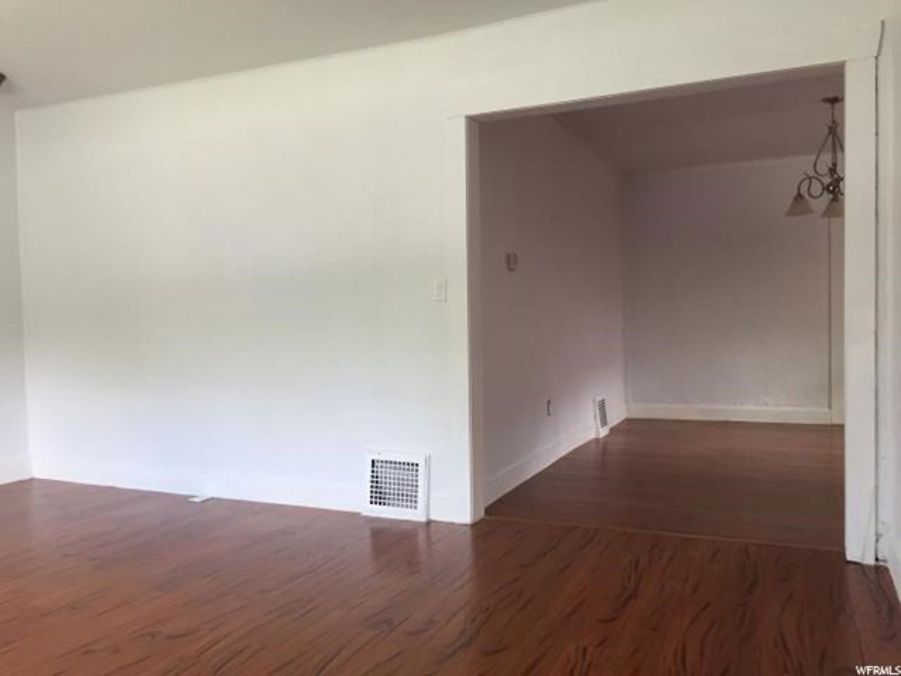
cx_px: 450
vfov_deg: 48.2
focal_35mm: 29
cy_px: 338
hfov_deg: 61.7
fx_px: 755
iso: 32
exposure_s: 1/30
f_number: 2.2
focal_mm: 4.15
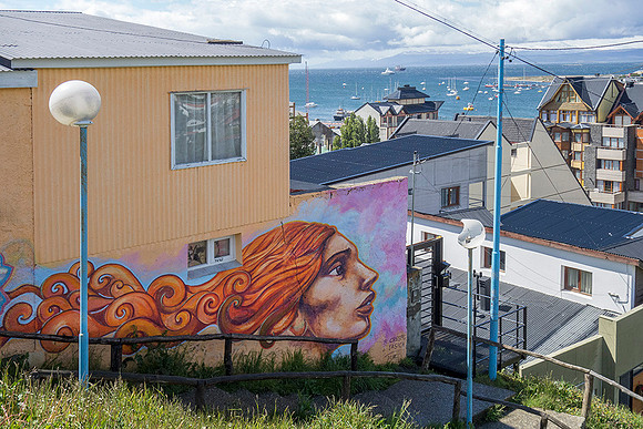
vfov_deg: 34.2
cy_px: 214
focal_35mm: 39
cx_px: 322
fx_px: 697
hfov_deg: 49.5
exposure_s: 1/500
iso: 400
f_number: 7.1
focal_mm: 14.57
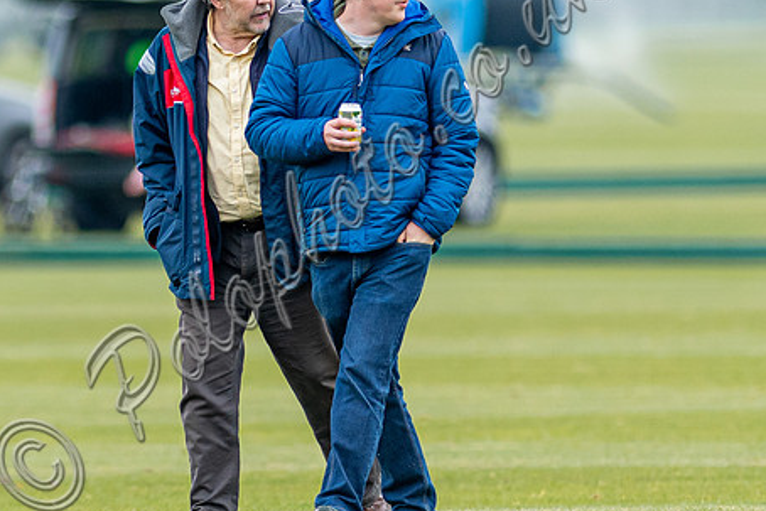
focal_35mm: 1141
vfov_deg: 1.2
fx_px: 24284
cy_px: 209
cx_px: 314
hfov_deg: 1.8
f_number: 2.8
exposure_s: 1/2000
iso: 320
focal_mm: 300
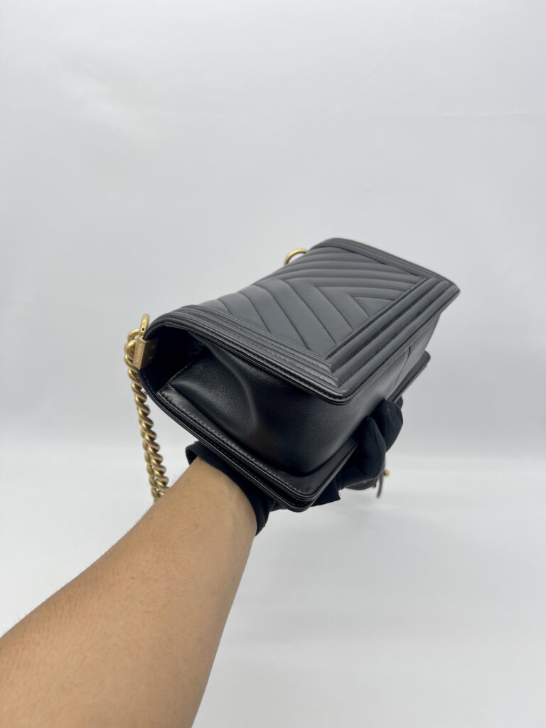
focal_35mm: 26
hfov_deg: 53.1
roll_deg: -0.6
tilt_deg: -24.2
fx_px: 547
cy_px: 364
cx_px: 273
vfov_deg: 67.3
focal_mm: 5.7
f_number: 1.5
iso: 32
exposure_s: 1/108
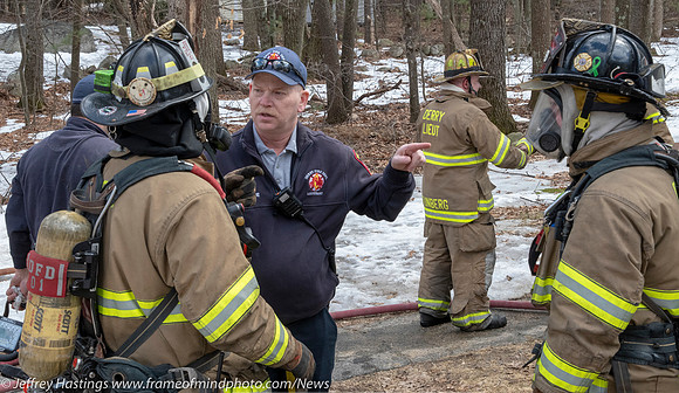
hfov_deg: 33.2
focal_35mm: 63
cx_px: 290
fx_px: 1135
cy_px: 134
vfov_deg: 19.6
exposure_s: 1/320
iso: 1000
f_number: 9
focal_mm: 35
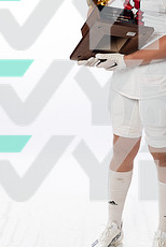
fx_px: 565
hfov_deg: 16.6
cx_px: 128
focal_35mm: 82
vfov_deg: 24.7
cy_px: 93
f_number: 4
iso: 400
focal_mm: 42
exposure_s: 1/250
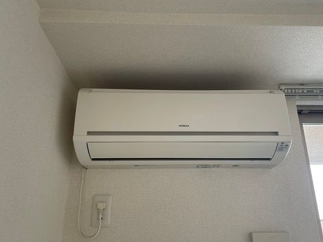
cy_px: 141
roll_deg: +1.1
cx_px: 175
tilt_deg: +20.1
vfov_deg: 45.2
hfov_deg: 58.3
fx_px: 289
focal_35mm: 31
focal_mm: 4.2
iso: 125
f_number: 1.6
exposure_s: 1/121
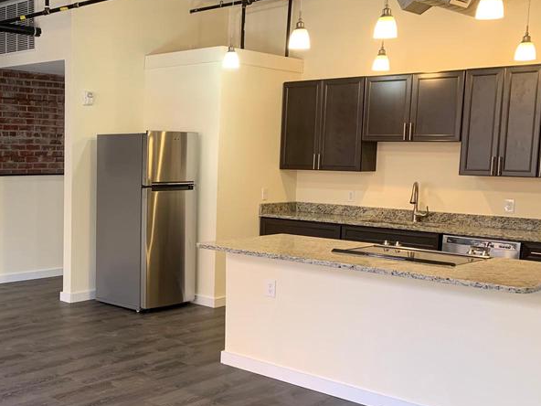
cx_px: 100
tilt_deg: -6.7
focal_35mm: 45
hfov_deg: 40.2
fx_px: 703
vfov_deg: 32.1
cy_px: 235
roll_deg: -0.9
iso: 125
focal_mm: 4.25
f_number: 1.8
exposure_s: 1/60
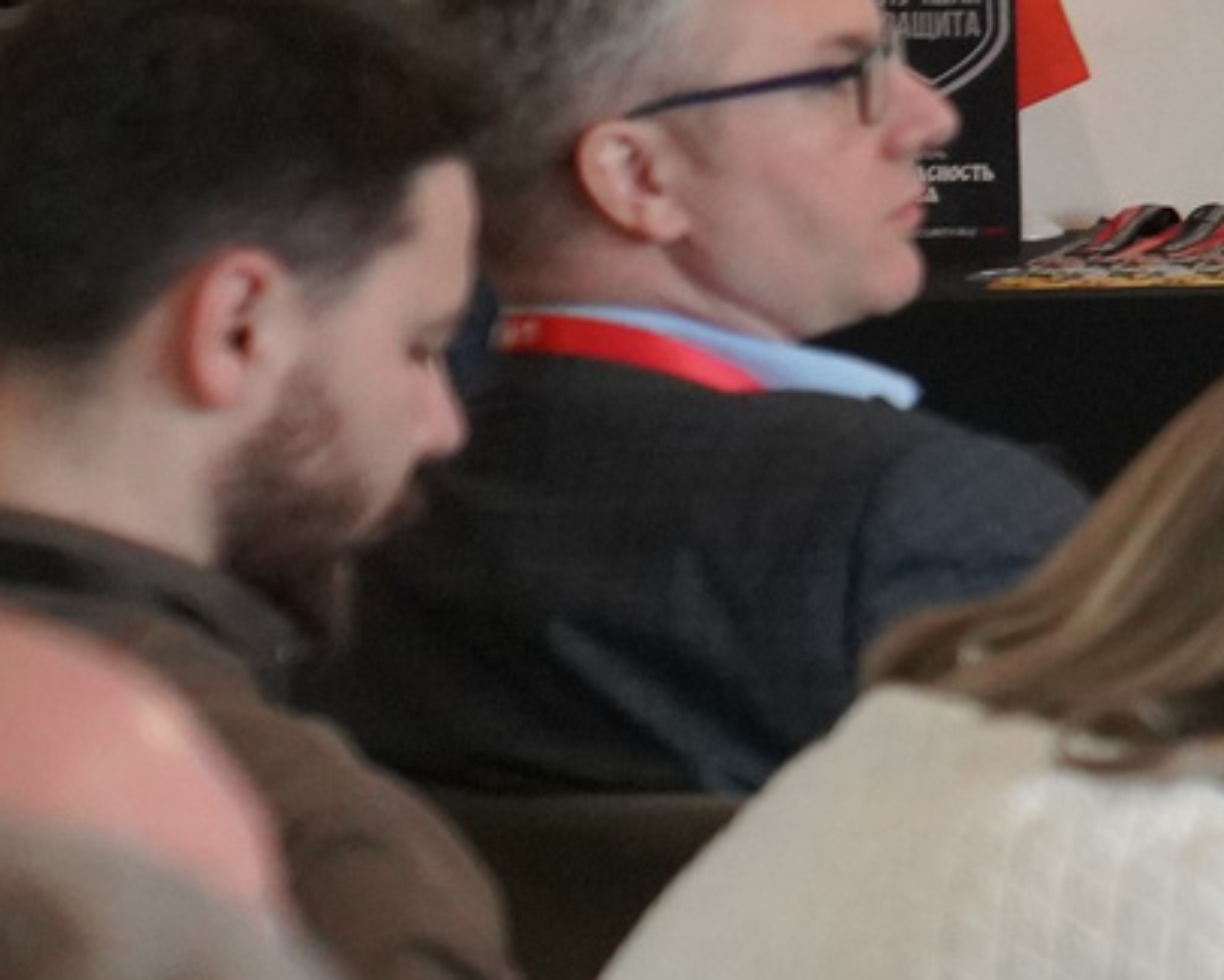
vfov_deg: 3.7
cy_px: -205
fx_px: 15001
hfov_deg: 4.5
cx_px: 3681
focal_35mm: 414
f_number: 4
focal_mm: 70
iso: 3200
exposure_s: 1/160
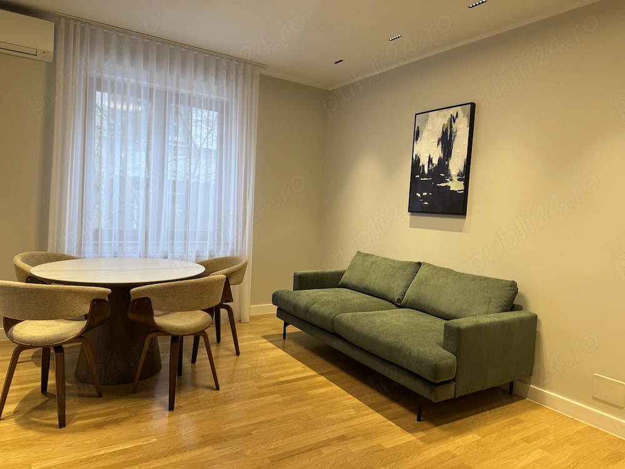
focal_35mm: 24
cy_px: 234
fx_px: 433
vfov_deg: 56.8
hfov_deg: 71.6
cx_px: 312
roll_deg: -3.2
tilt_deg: -4.5
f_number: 1.78
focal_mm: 6.76
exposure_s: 1/100
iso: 100
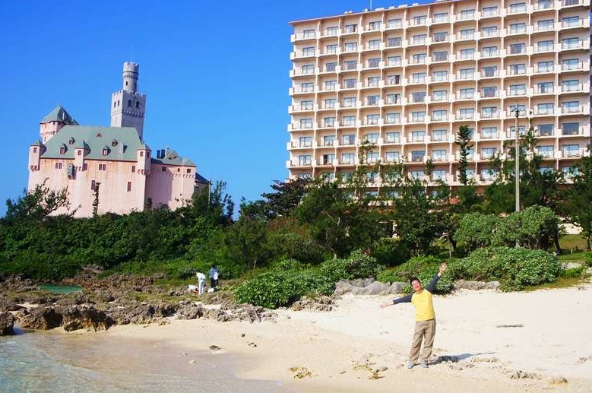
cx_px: 294
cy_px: 193
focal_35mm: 39
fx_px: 632
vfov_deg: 34.5
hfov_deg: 50.2
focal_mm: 25
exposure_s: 1/320
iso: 200
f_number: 13
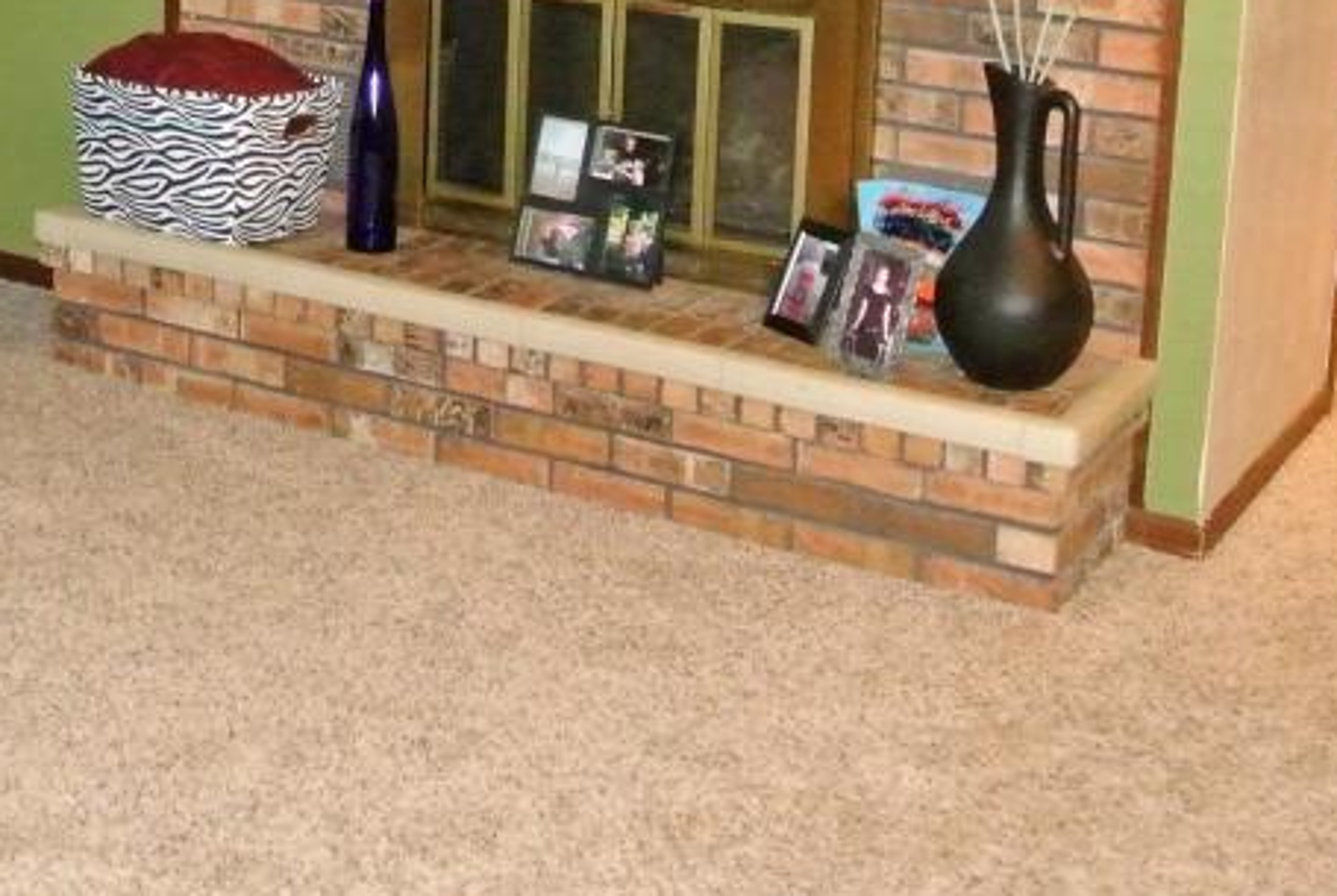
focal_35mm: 68
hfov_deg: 28.5
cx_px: 148
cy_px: -79
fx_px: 2530
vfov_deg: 19.3
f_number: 3.5
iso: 3200
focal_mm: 10
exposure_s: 1/60
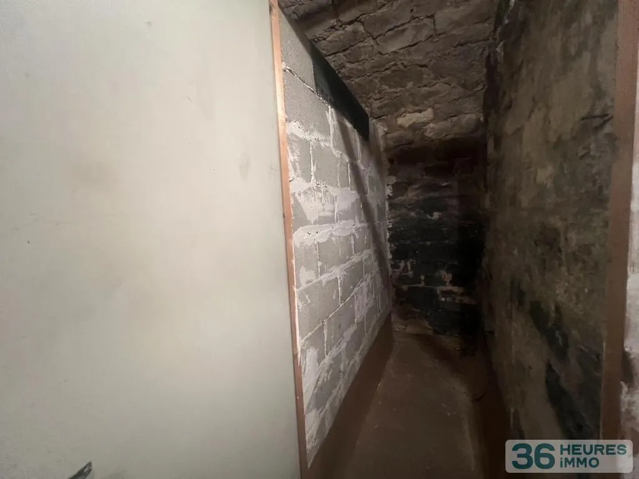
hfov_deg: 106.2
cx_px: 320
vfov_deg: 89.9
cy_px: 240
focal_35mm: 13
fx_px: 240
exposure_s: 1/33
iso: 800
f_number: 1.8
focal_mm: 1.57
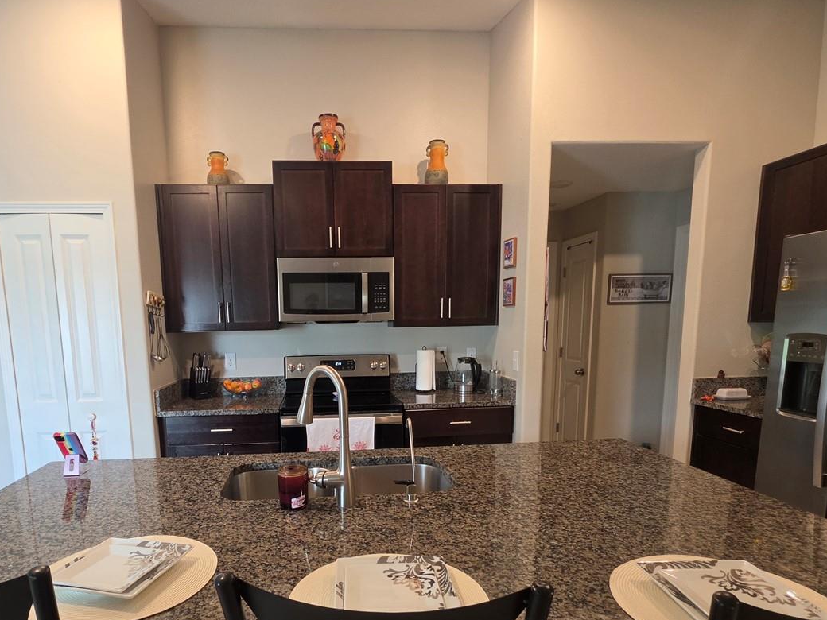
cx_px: 363
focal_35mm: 20
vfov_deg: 64.4
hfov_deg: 81.4
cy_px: 409
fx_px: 478
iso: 160
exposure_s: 1/60
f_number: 1.9
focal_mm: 2.2
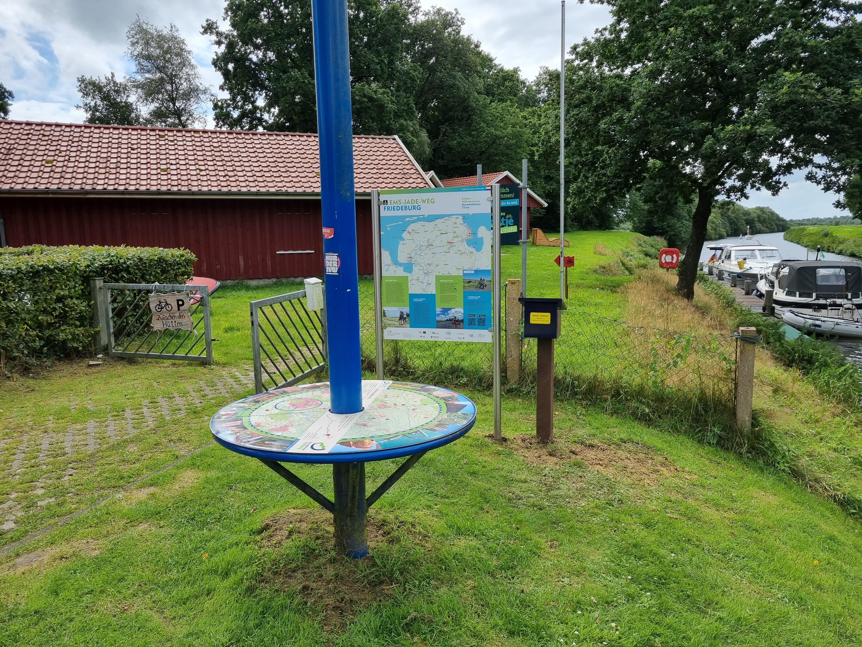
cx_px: 431
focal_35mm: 26
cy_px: 324
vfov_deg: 53.1
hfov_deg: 67.3
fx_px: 647
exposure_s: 1/2304
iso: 50
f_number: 1.8
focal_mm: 5.4
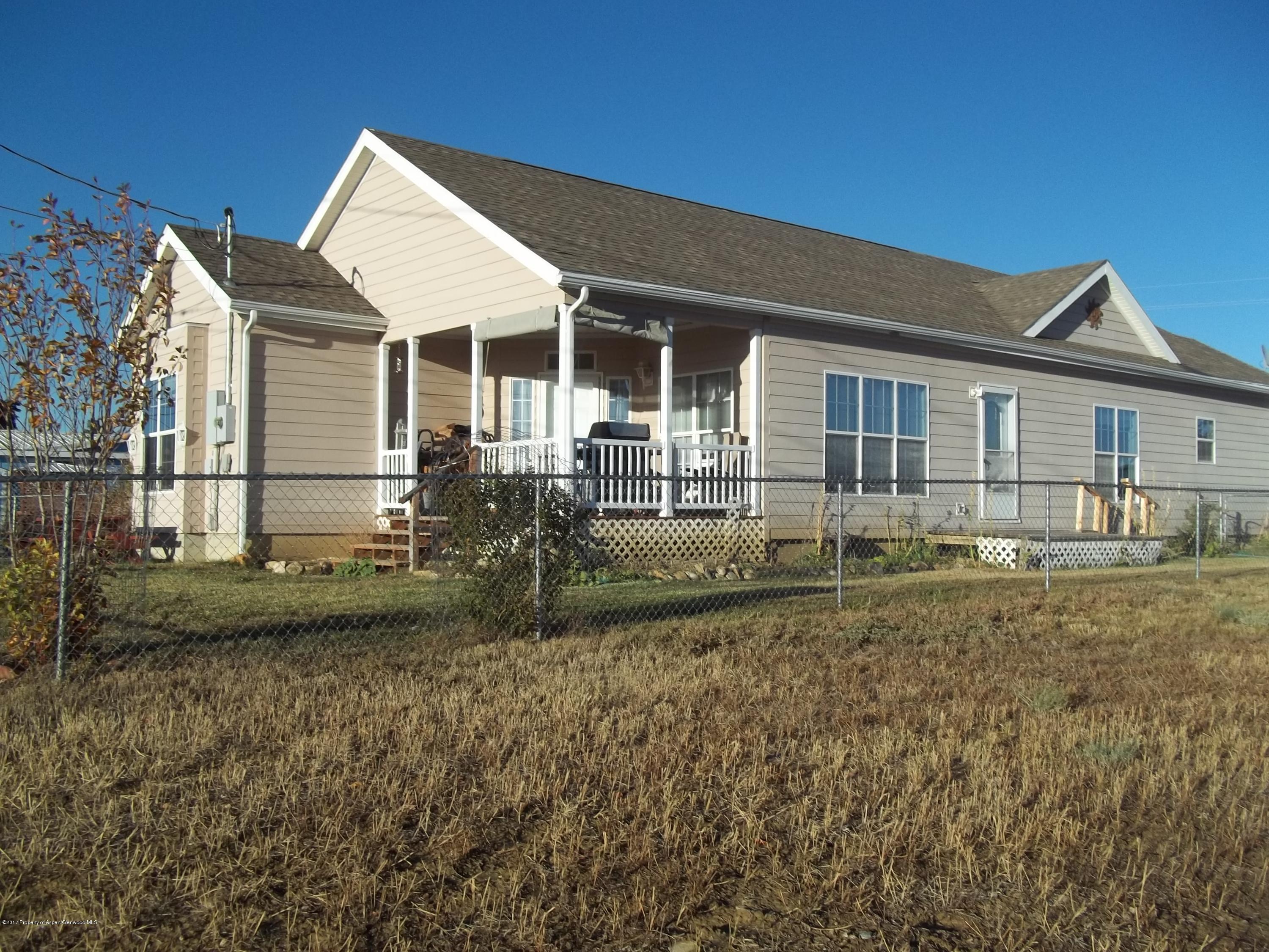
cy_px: 476
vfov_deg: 44.2
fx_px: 1173
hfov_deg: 56.8
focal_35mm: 32
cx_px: 634
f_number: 8.8
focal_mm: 5.7
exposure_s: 1/160
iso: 64
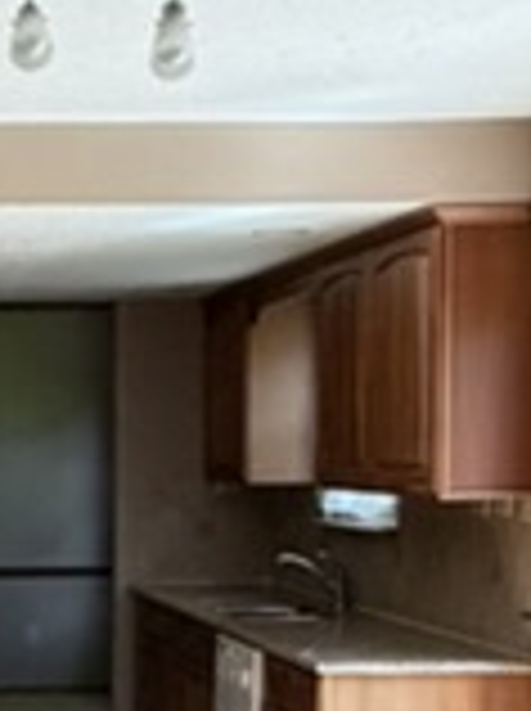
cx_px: -144
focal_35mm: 91
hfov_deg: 15.5
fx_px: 1866
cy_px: 603
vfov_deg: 21.2
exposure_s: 1/121
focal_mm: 2.22
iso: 250
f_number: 2.2
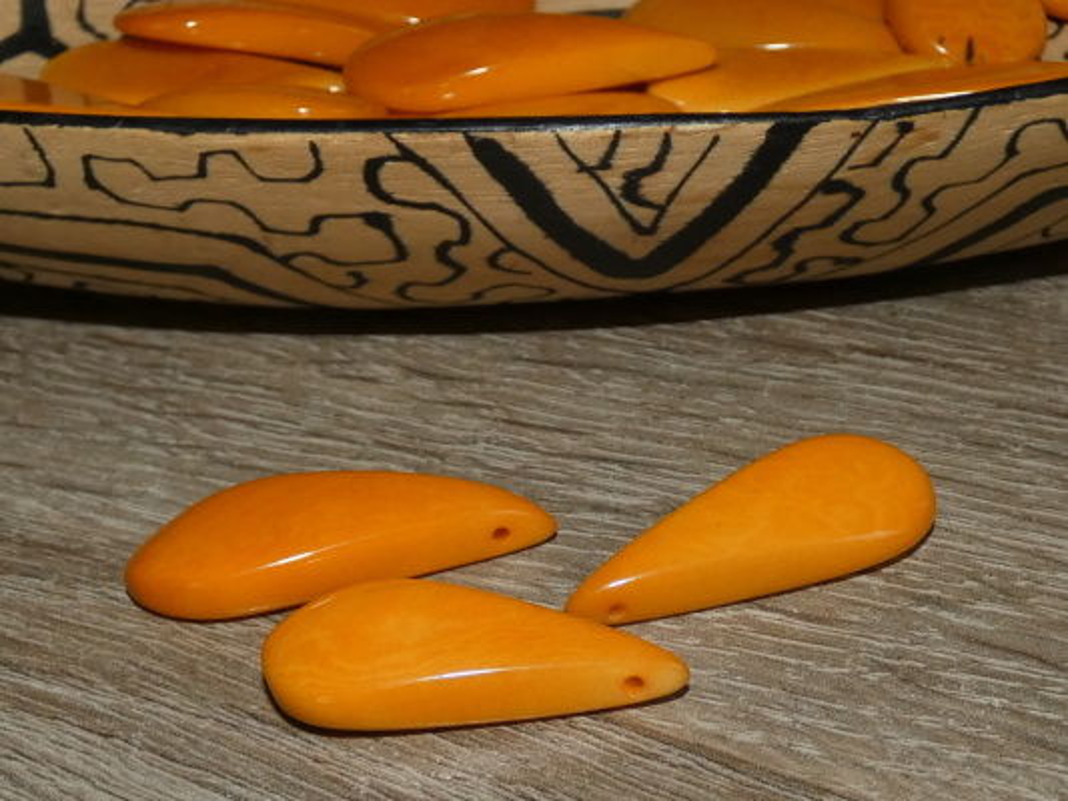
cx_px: 534
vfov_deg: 46.8
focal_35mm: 30
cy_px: 400
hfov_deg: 60.0
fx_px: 926
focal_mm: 5.3
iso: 250
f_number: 3.3
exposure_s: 1/60
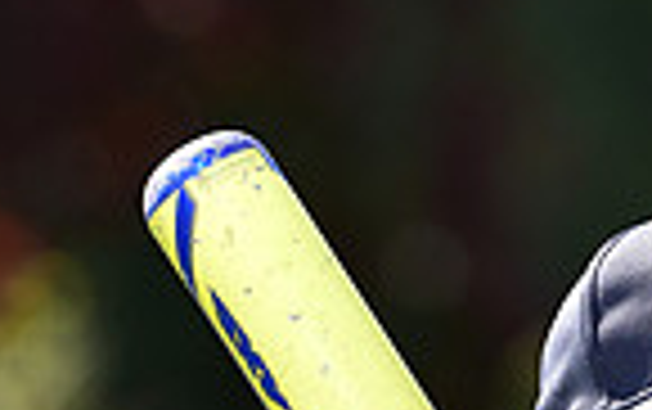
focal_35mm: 814
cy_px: 955
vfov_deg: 1.6
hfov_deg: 2.6
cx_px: 726
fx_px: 14481
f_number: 5
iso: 80
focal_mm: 200
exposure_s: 1/200
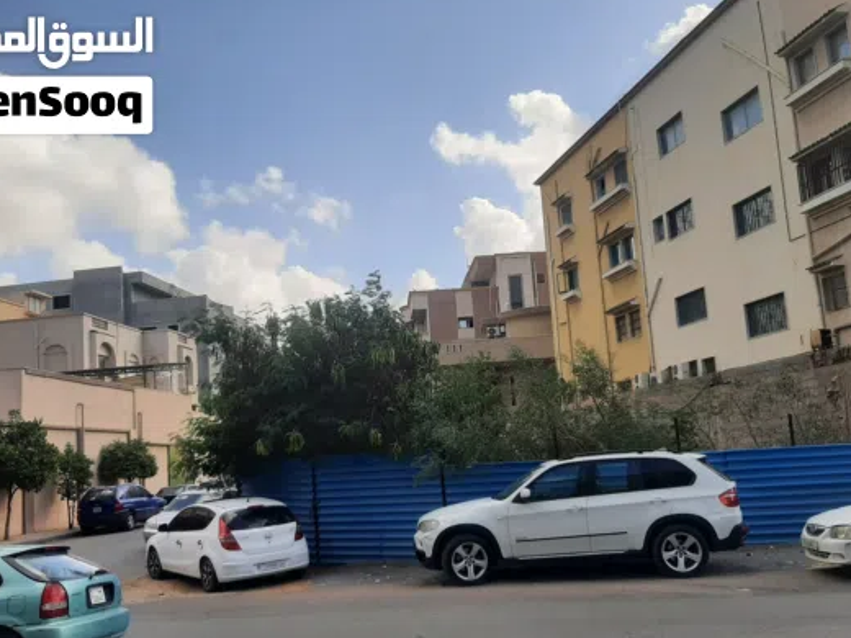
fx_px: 787
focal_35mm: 32
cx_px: 399
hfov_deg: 56.8
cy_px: 370
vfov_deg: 44.0
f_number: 1.7
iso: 40
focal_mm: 3.93
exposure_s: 1/2551
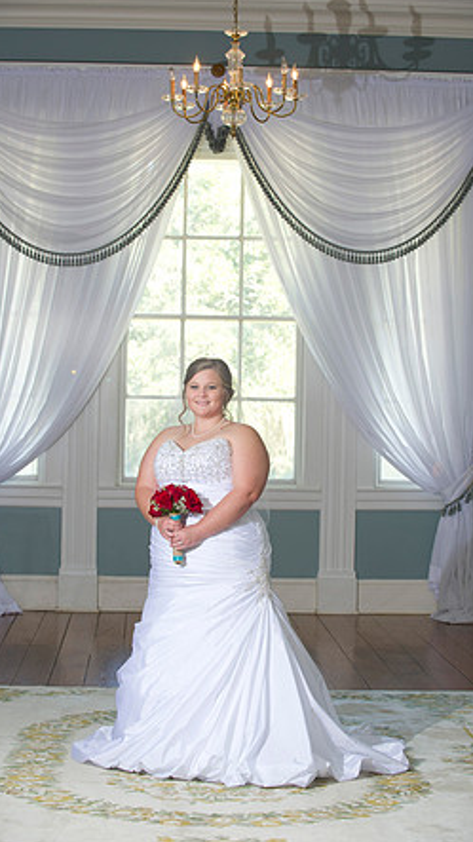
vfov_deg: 25.0
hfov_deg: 14.2
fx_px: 1896
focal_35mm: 85
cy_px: 418
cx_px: 231
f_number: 4.5
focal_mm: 80
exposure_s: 1/80
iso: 400
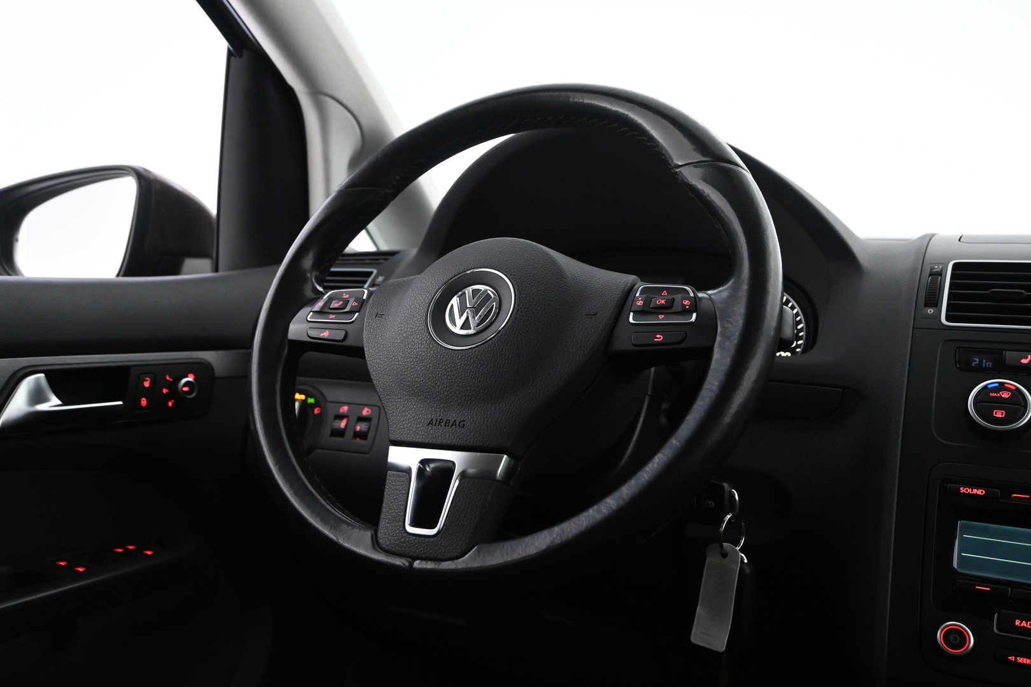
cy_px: 344
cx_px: 516
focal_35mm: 32
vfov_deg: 40.8
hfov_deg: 58.3
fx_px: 924
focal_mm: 21.5
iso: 3200
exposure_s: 1/40
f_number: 4
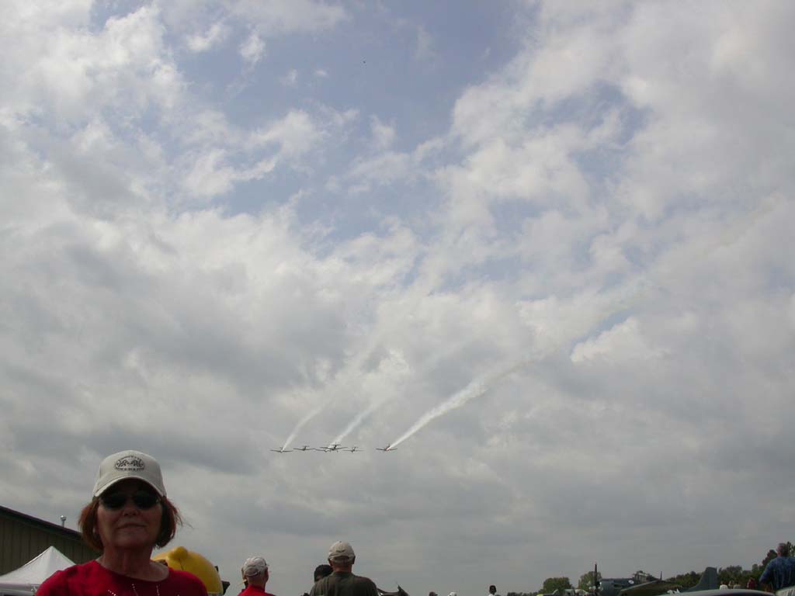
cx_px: 398
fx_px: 873
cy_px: 298
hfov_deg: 49.0
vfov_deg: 37.7
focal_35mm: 38
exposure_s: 1/769
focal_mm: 7.85
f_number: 7.5
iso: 100
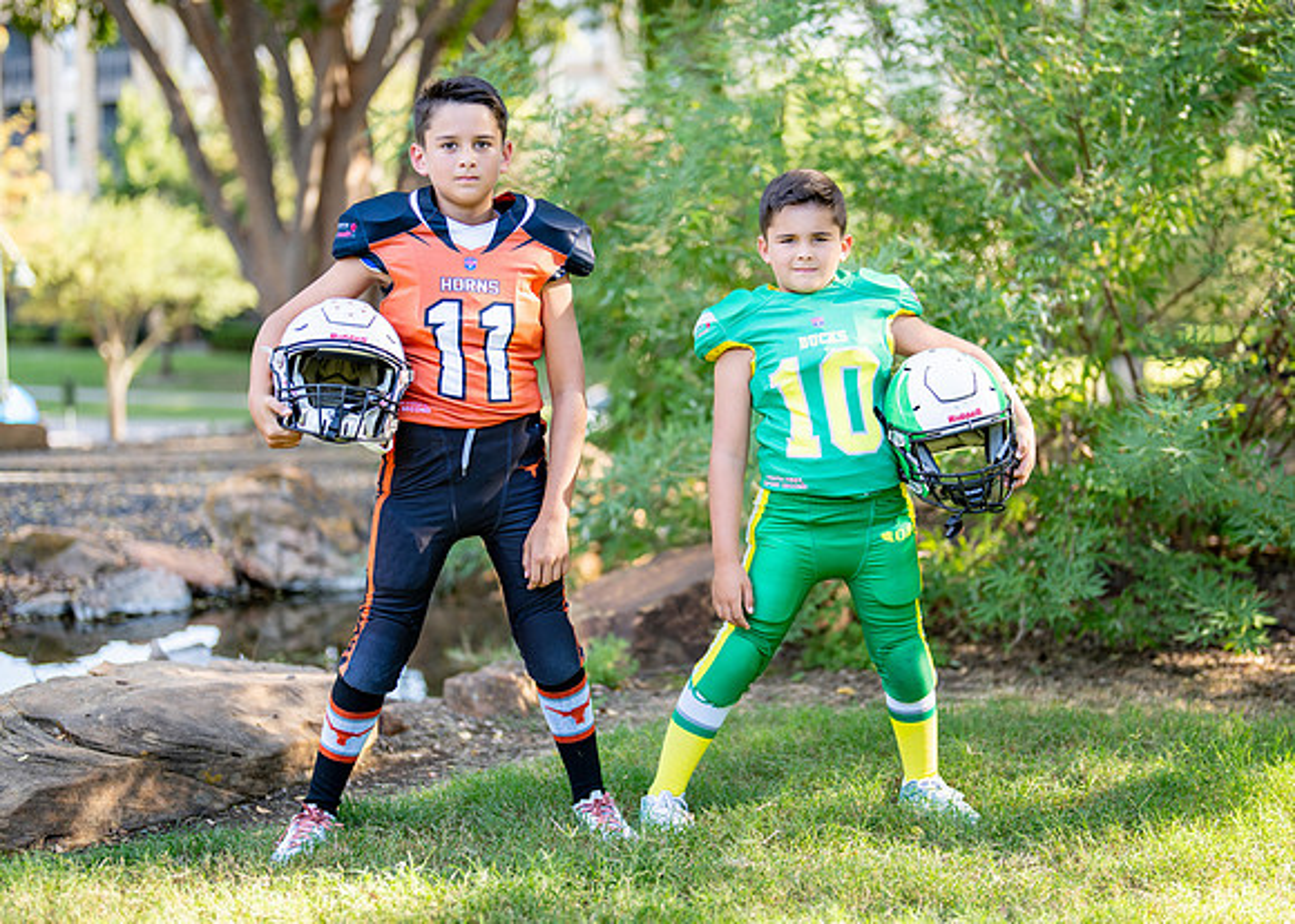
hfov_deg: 31.0
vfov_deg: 22.4
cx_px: 707
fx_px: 2336
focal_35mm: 64
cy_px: 452
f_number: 1.2
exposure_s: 1/800
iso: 100
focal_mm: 50
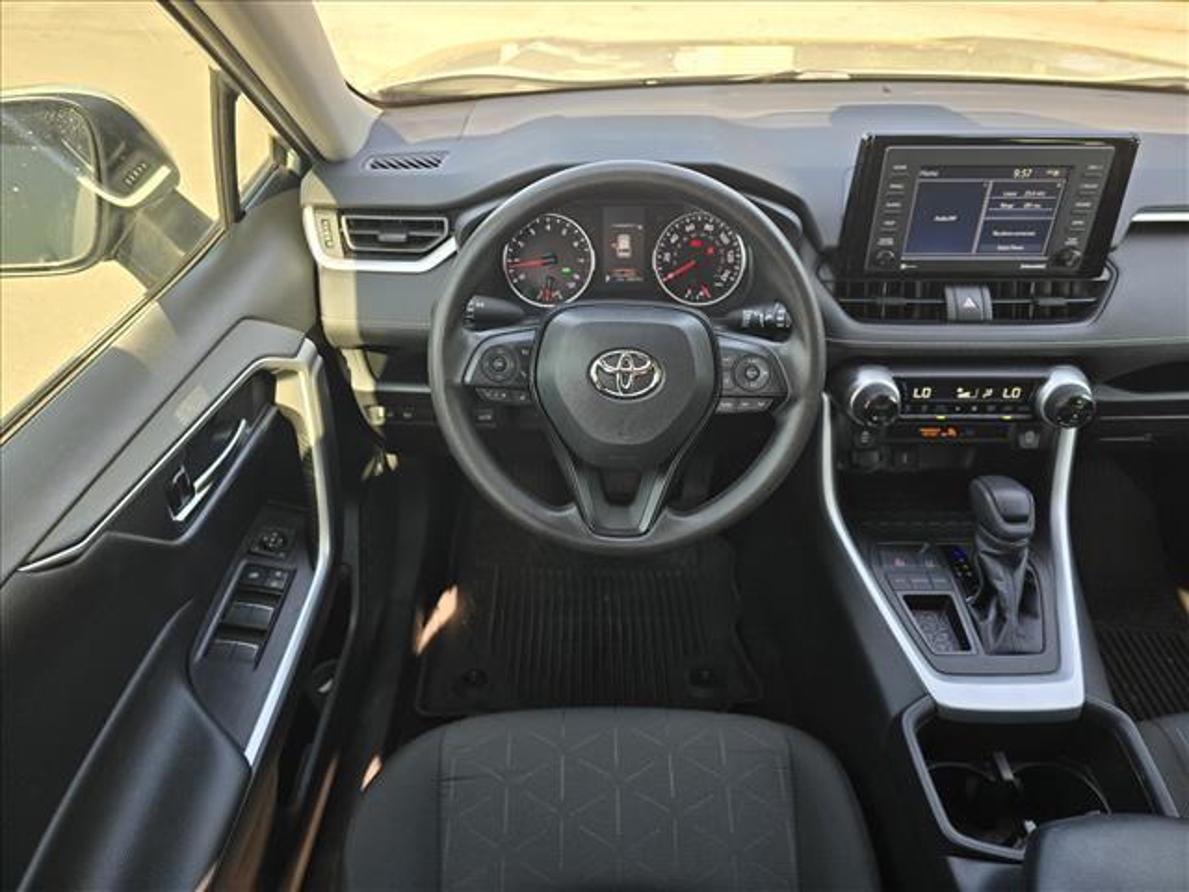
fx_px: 790
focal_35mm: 23
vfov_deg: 58.9
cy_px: 446
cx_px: 594
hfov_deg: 73.9
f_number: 1.7
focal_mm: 6.3
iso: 64
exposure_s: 1/182
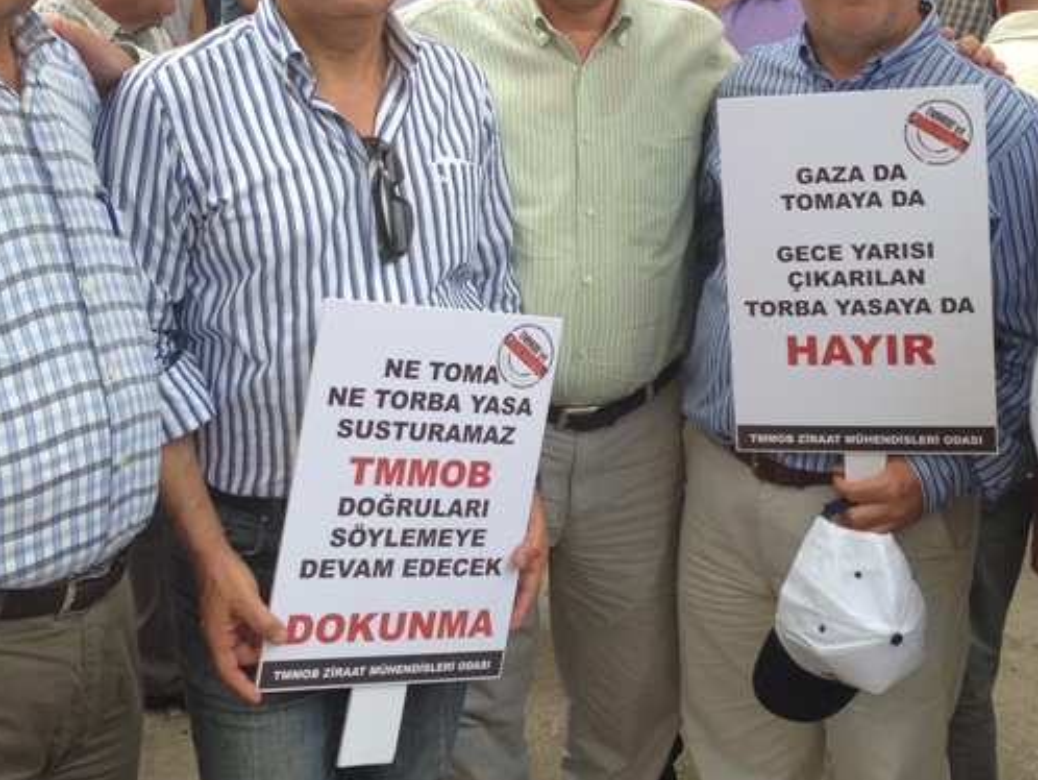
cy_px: 204
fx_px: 1590
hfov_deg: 36.1
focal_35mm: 53
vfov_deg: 27.2
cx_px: 554
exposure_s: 1/204
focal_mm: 4.13
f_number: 2.4
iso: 50
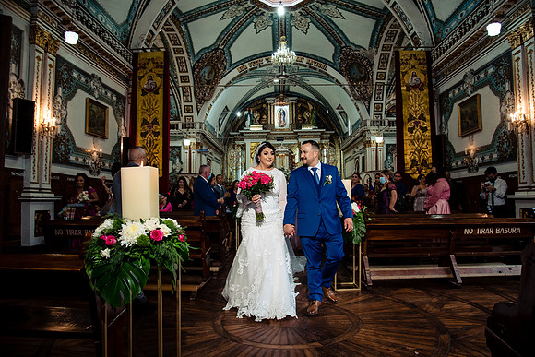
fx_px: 373
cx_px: 268
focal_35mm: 25
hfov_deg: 71.3
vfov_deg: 51.2
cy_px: 178
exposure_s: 1/100
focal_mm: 24
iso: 2000
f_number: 6.3
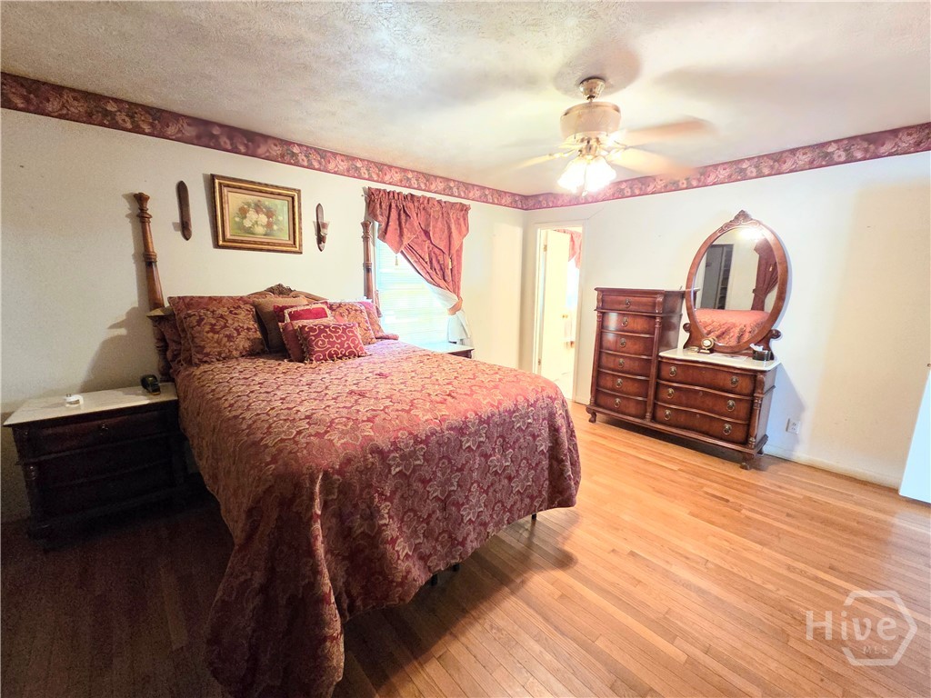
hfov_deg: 106.2
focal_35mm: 13
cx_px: 466
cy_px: 349
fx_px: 350
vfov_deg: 89.9
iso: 1250
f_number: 2.2
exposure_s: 1/24
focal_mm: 2.2
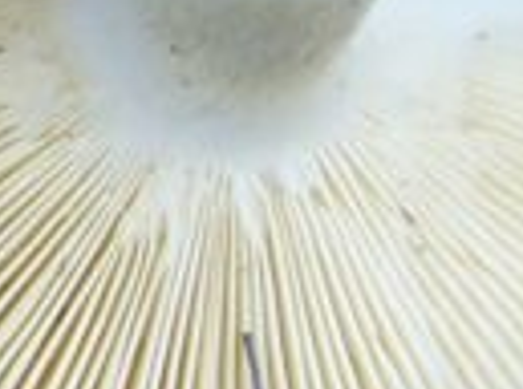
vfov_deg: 6.4
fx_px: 3420
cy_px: -182
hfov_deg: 8.5
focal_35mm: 227
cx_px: -284
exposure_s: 1/160
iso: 80
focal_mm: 6.3
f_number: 2.8
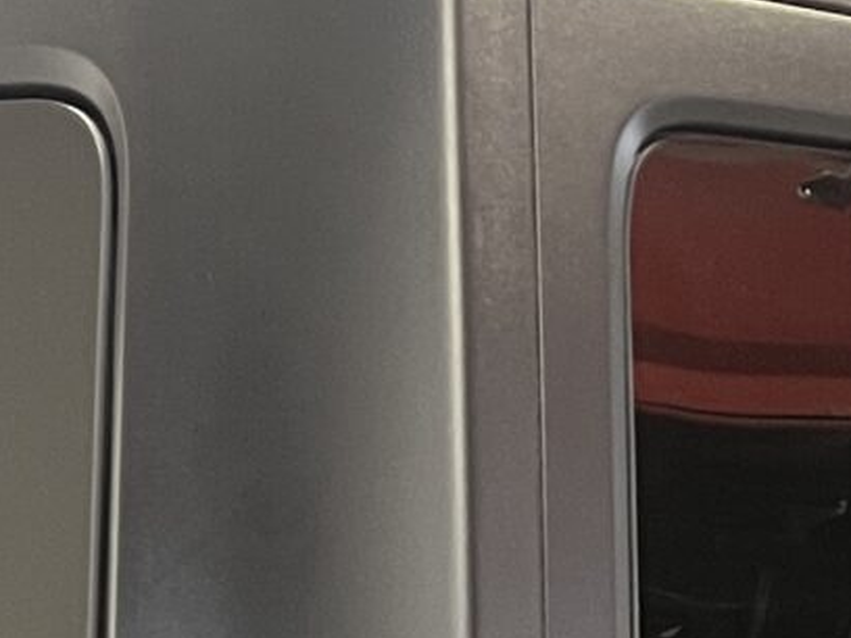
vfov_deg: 8.2
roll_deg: -0.7
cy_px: 1683
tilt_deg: -13.6
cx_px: 882
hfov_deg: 12.0
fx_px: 4007
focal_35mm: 163
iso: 200
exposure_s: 1/60
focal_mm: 5.1
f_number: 1.6
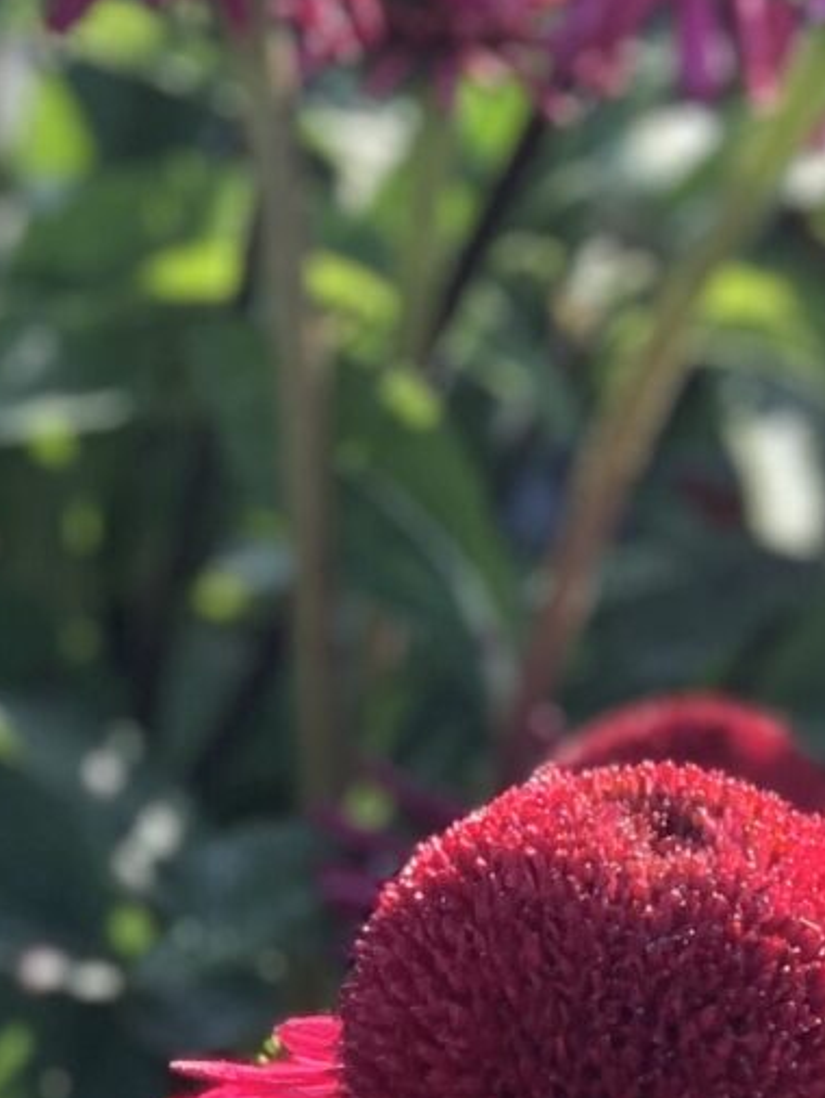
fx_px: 8350
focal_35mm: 263
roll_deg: -28.1
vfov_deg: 7.4
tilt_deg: -39.0
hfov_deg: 5.5
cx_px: 1609
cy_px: 1580
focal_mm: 6
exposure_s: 1/122
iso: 16
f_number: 2.4
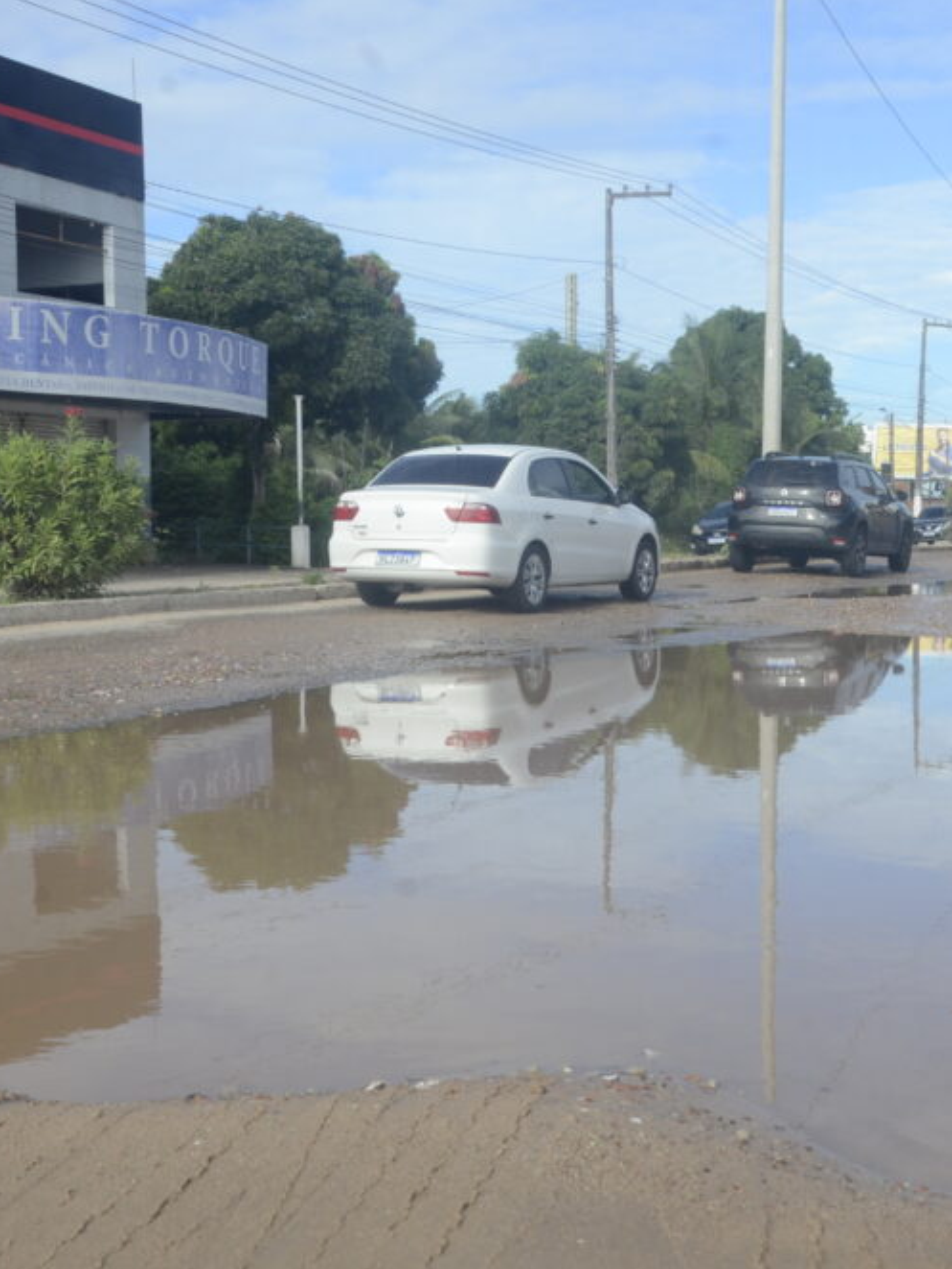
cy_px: 646
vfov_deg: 40.6
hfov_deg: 31.0
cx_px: 531
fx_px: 1713
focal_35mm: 47
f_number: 16
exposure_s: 1/250
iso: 400
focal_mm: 21
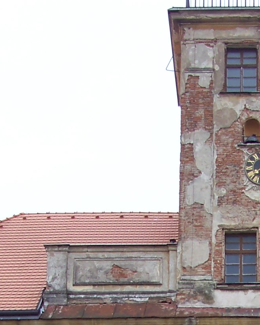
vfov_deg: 13.2
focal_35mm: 140
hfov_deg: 10.9
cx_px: 265
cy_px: 440
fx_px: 1347
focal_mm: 5.85
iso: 64
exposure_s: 1/250
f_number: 2.8
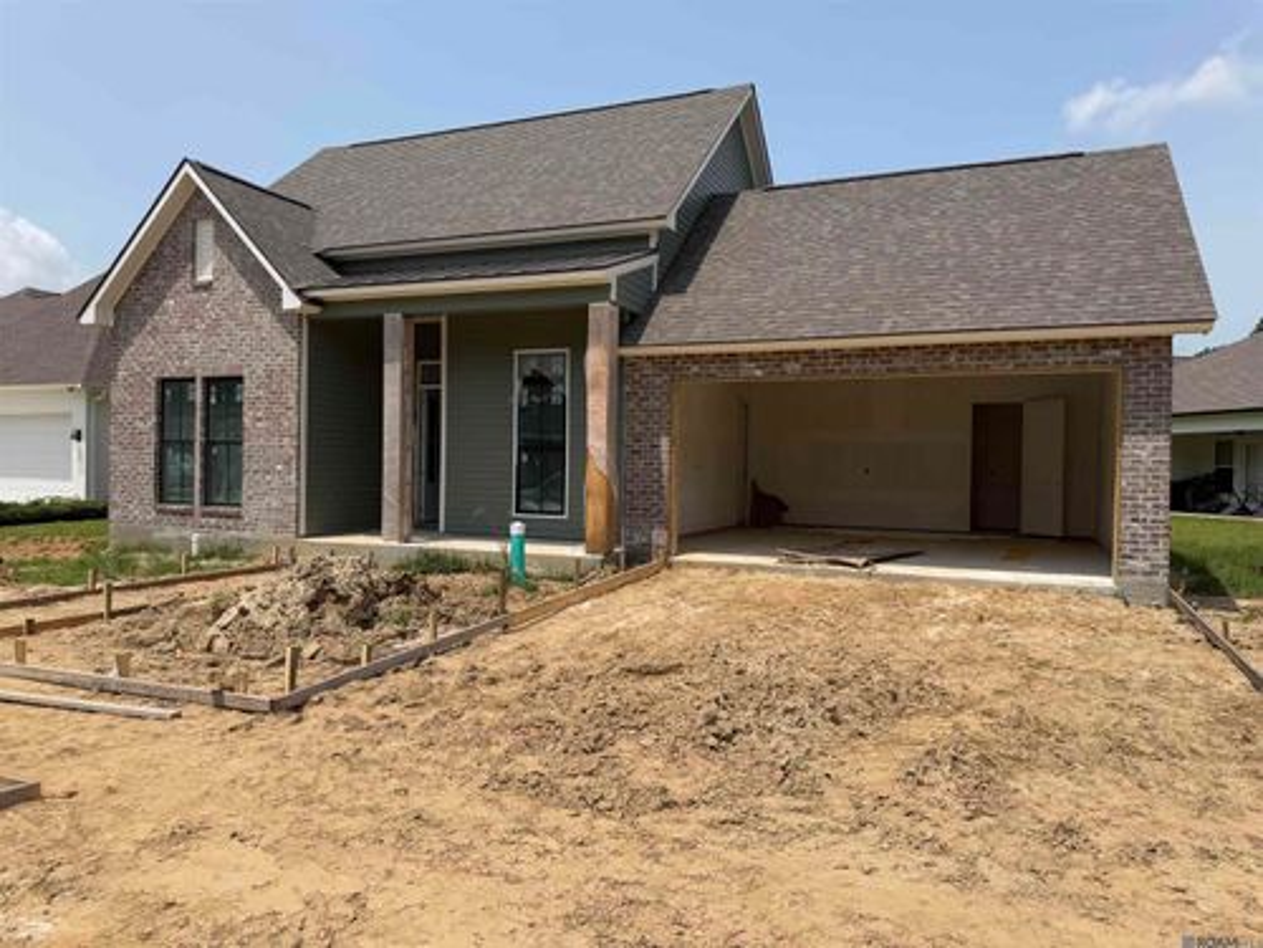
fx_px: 876
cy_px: 474
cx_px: 632
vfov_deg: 56.8
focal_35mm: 24
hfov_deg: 71.6
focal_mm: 6.76
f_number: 1.78
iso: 80
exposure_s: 1/6173
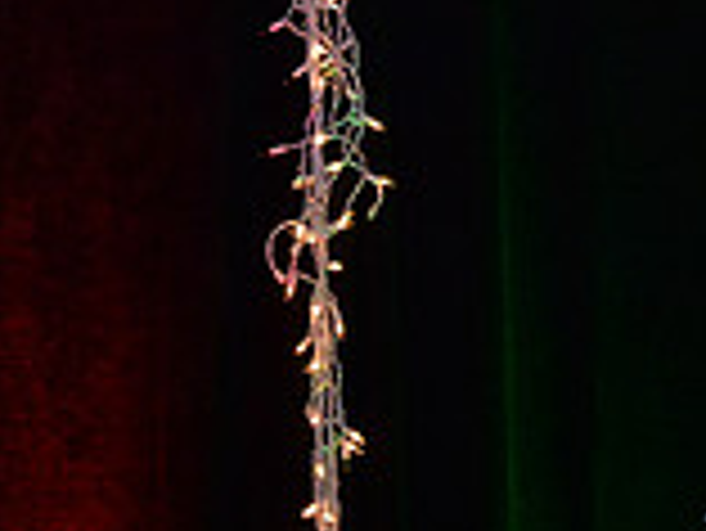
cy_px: 812
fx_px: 2245
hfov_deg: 15.5
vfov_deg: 12.7
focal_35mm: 110
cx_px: -535
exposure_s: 1/250
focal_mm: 31
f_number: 6.3
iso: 2500
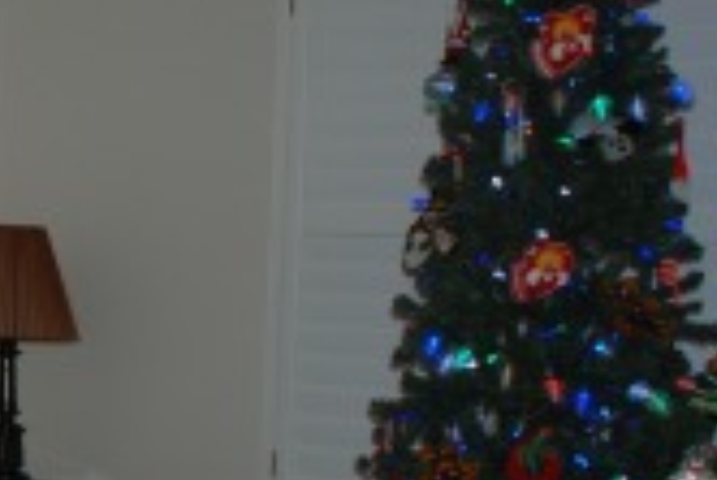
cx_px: -389
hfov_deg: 16.0
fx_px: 2312
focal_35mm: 116
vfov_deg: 11.6
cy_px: 541
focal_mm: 20
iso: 200
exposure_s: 1/60
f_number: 3.8
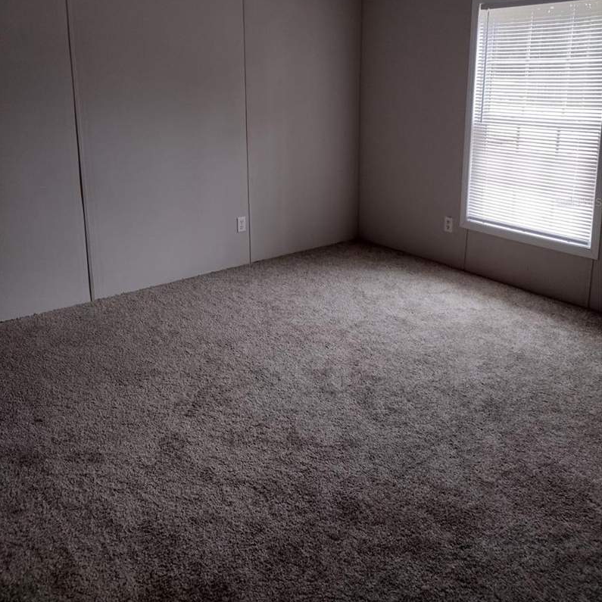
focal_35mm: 32
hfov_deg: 51.1
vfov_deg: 50.2
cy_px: 201
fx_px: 630
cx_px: 301
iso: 197
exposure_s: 1/40
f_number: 1.7
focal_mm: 4.71
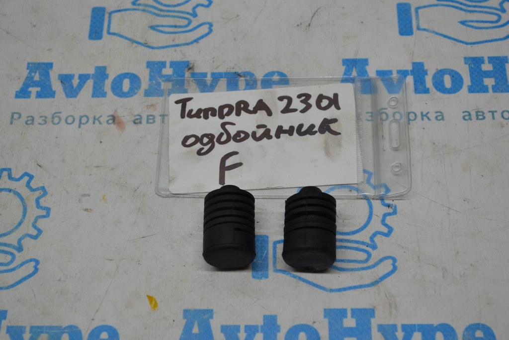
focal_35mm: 66
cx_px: 254
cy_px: 170
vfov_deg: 20.6
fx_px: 933
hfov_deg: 30.5
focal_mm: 44
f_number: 5.6
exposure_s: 1/125
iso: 360
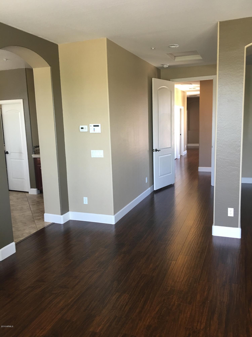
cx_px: 126
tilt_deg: -7.9
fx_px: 281
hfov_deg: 48.2
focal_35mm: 29
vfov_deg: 61.7
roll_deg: +2.2
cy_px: 168
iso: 50
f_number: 2.2
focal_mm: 4.15
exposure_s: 1/15
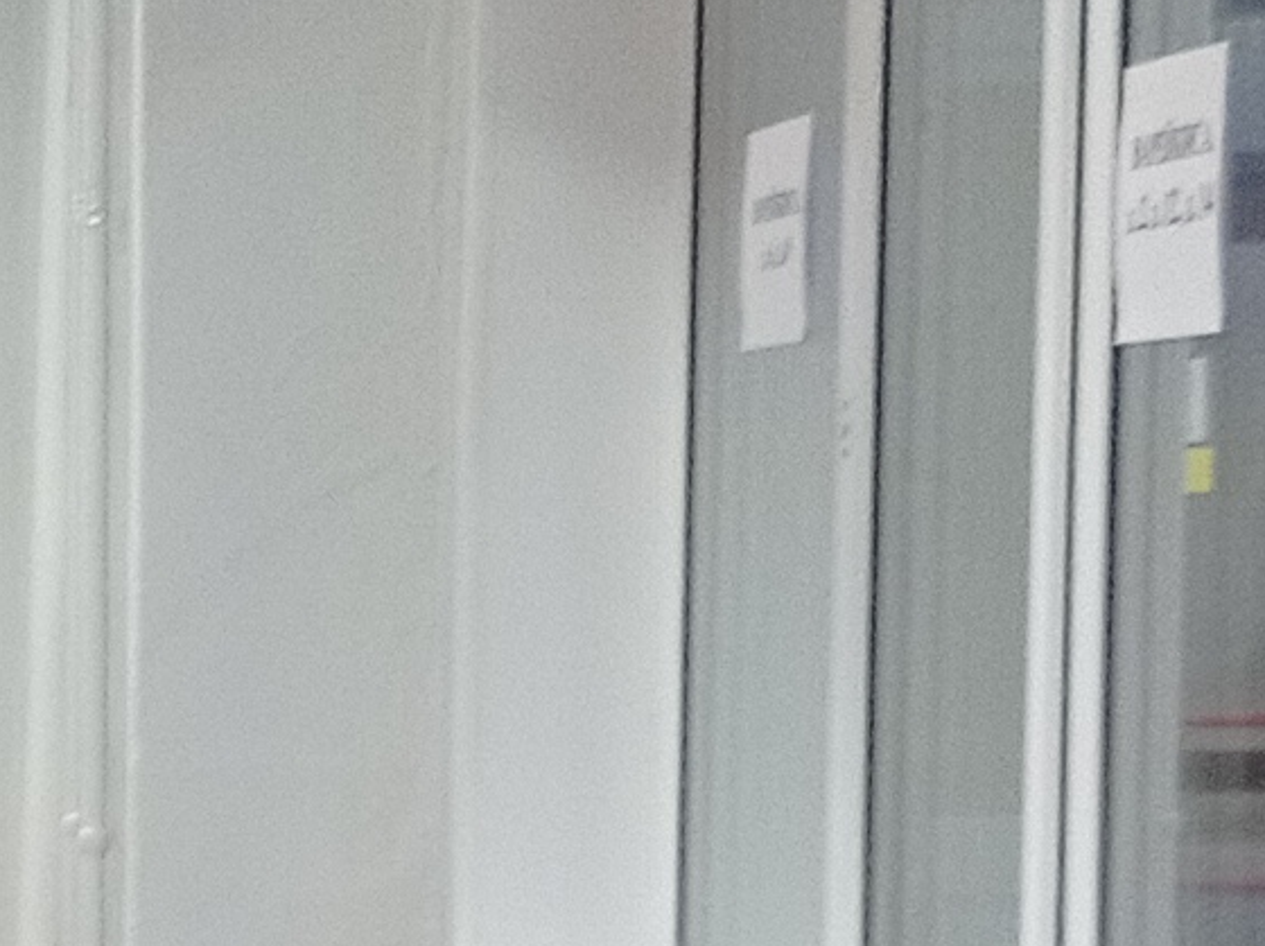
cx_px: -1866
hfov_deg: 8.9
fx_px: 7302
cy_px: 1246
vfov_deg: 7.3
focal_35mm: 200
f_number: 1.79
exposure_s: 1/33.3
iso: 228
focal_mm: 4.74
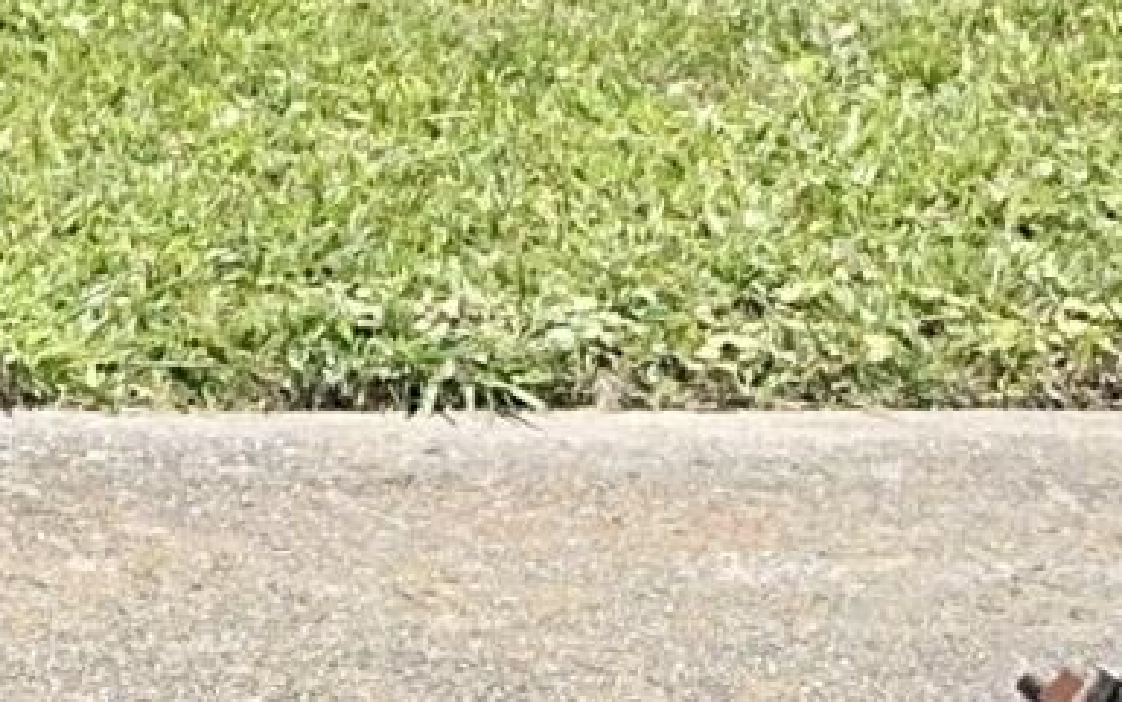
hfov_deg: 9.5
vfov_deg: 5.6
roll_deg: -0.2
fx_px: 6057
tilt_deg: +8.1
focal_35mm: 198
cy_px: -2278
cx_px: -1445
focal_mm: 6.76
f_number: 1.78
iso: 80
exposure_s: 1/4608
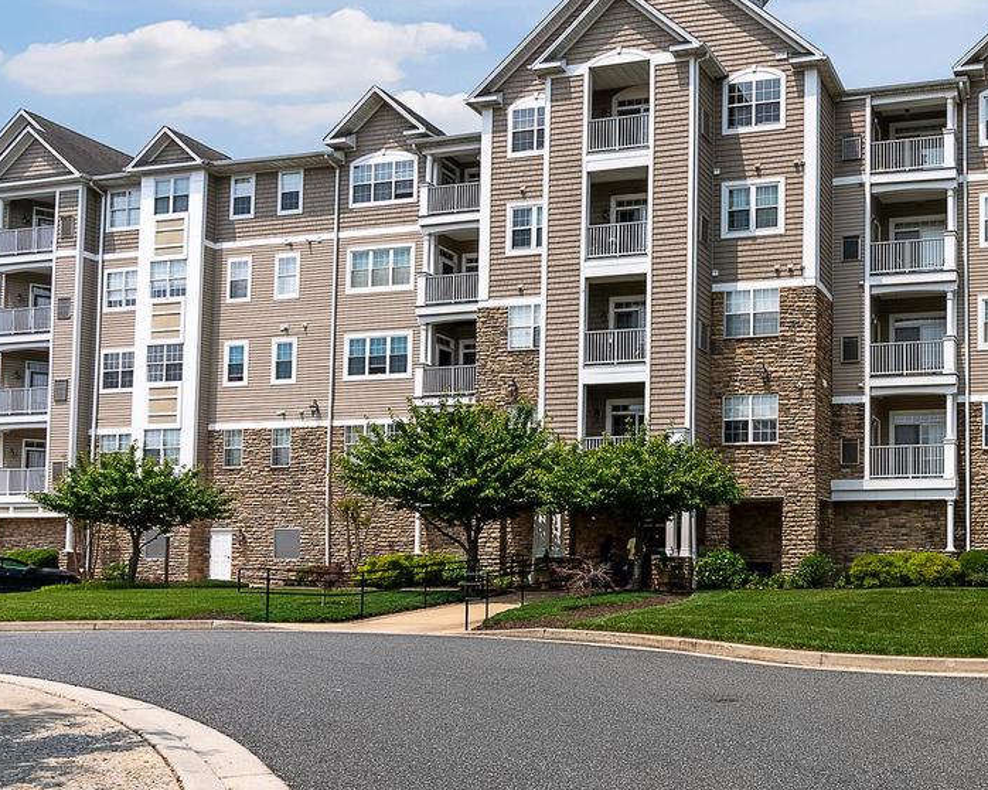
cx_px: 892
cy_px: 542
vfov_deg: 46.2
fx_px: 906
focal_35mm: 31
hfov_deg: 50.6
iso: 100
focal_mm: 16
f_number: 8
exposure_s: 1/1000
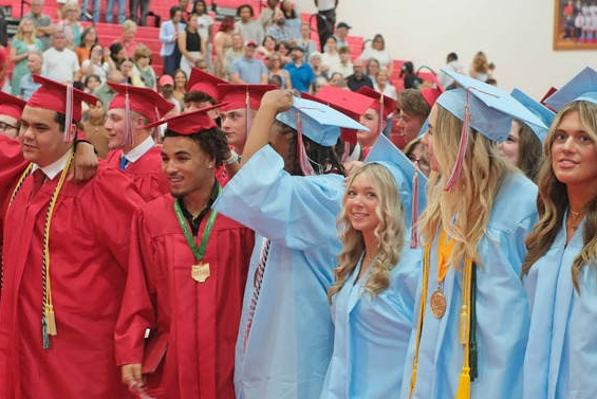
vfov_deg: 14.2
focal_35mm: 96
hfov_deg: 21.2
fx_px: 1592
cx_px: 260
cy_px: 285
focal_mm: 35
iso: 1000
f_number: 3.6
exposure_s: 1/60
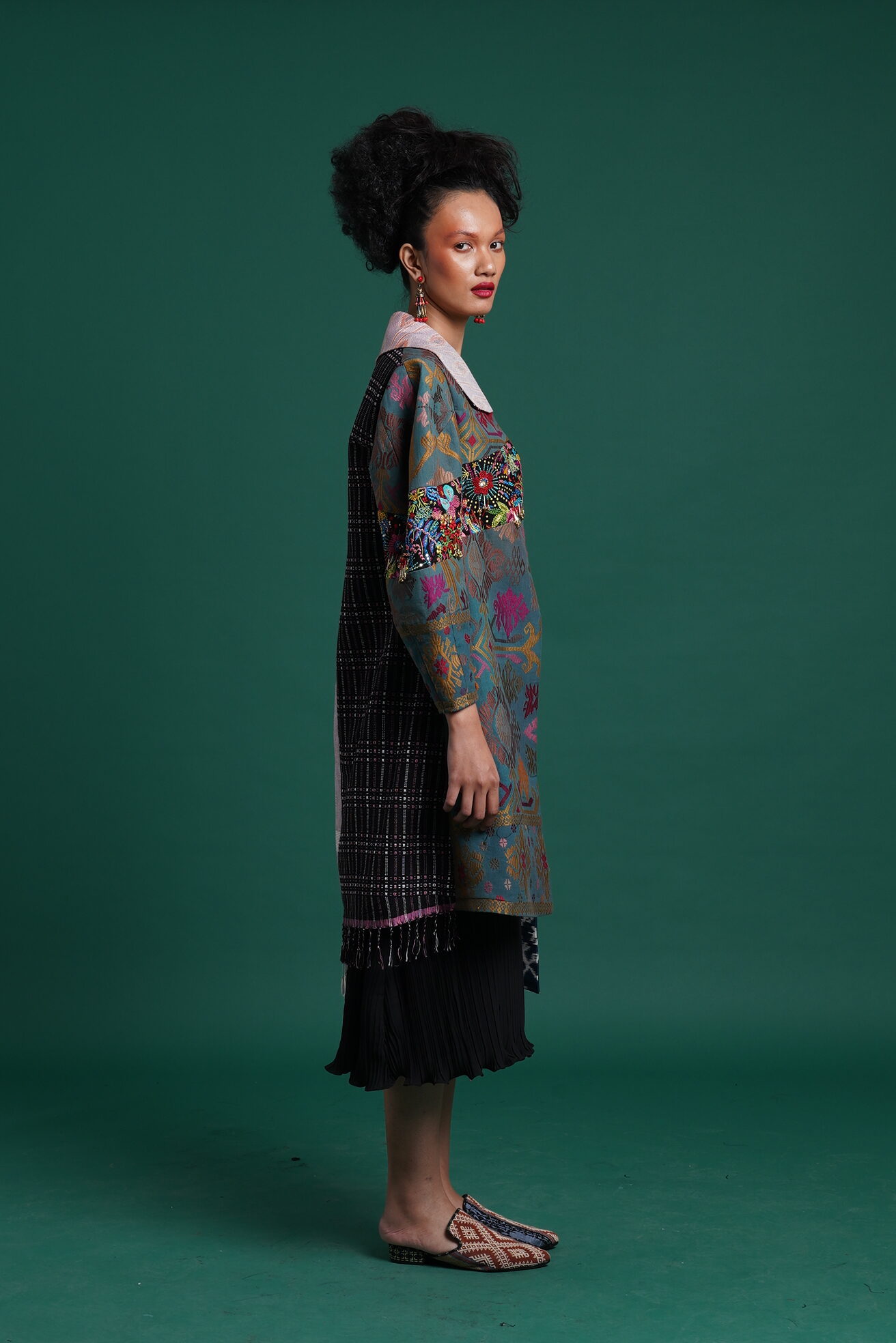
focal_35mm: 69
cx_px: 448
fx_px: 2576
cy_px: 672
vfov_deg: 29.2
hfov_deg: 19.7
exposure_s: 1/125
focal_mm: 46
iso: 200
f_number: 10
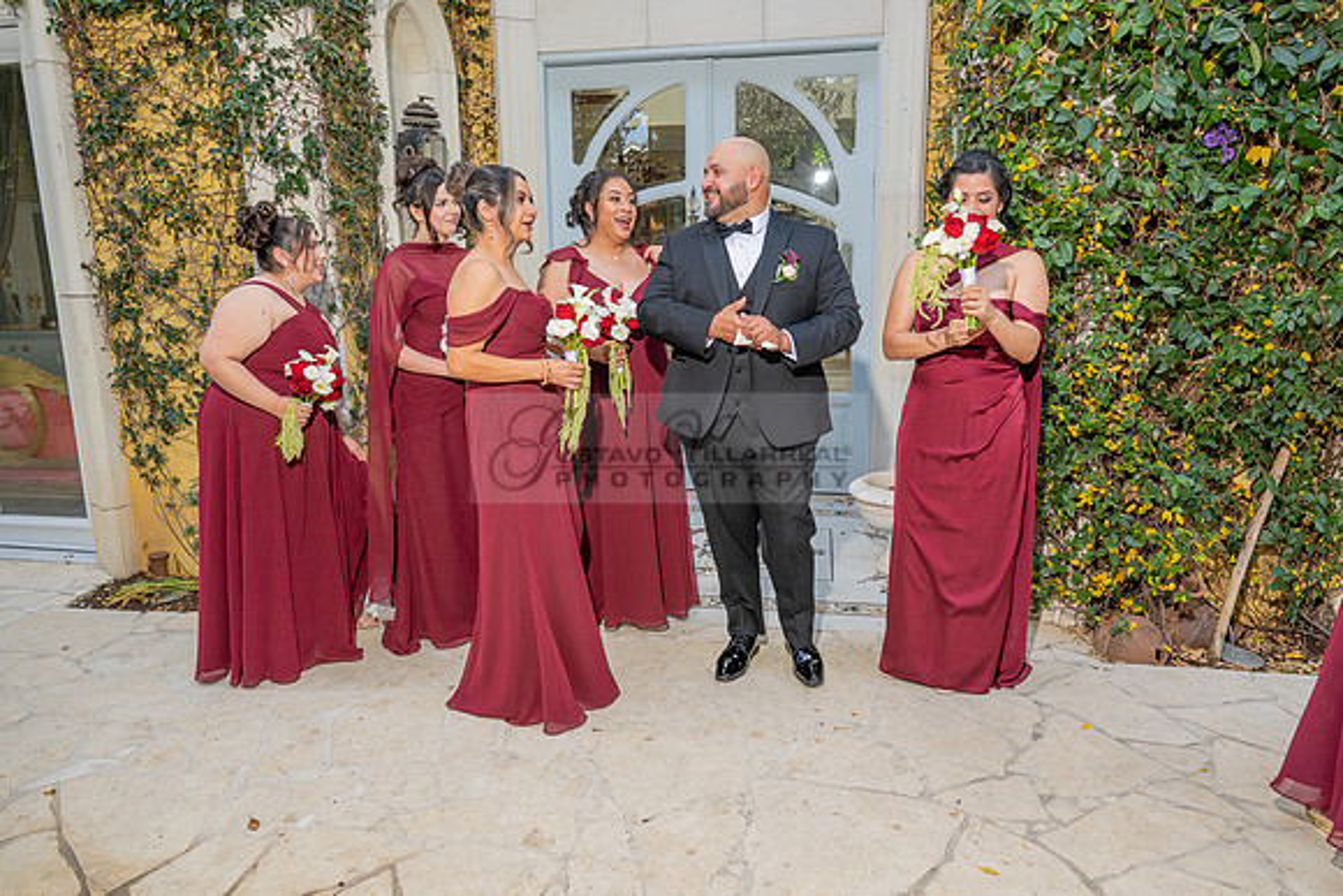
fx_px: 896
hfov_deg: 73.7
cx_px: 672
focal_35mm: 24
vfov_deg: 53.2
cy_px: 448
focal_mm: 24
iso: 200
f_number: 5
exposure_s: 1/200
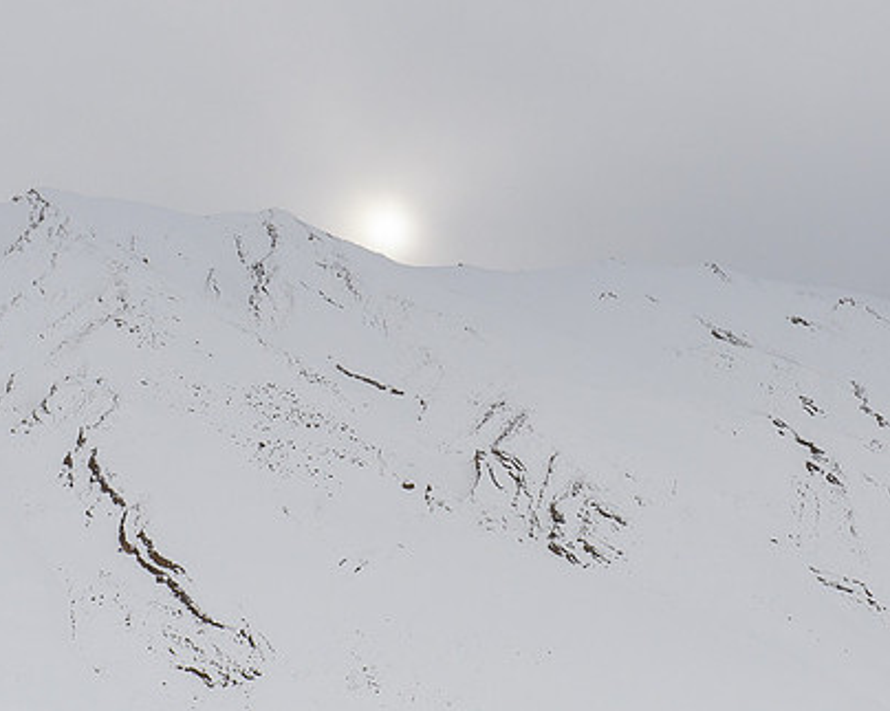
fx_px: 2739
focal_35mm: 104
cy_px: 245
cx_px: 512
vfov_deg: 14.8
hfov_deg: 18.4
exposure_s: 1/1600
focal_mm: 70
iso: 1000
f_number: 14
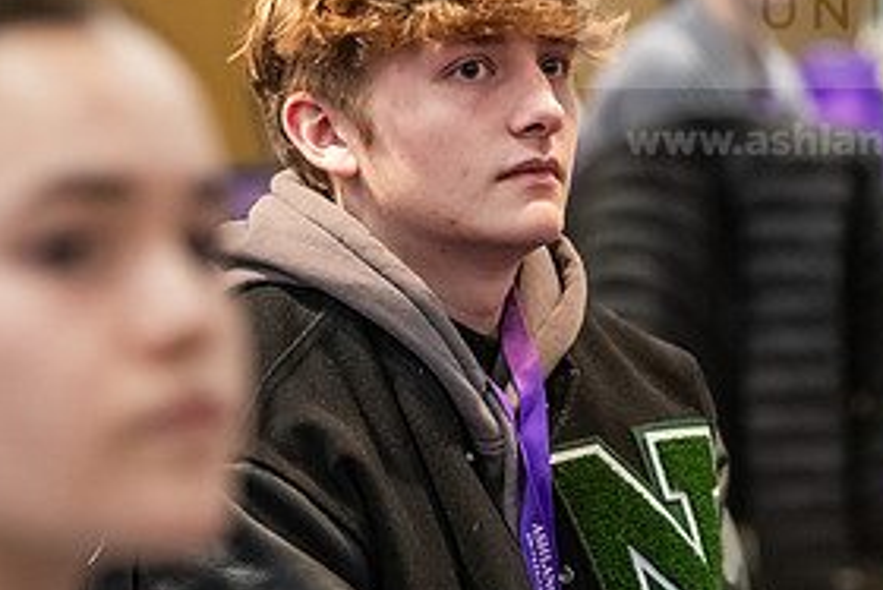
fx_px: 5080
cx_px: 482
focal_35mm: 207
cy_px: 207
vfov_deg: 6.6
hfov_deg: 9.9
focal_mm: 100
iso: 2500
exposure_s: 1/200
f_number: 2.8
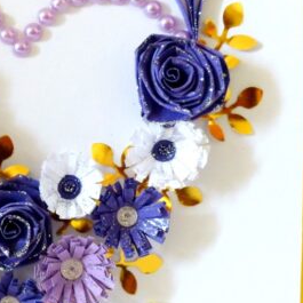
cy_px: 135
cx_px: -3
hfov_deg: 24.8
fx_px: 654
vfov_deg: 26.1
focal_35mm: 66
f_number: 2.8
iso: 400
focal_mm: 5.9
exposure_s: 1/30
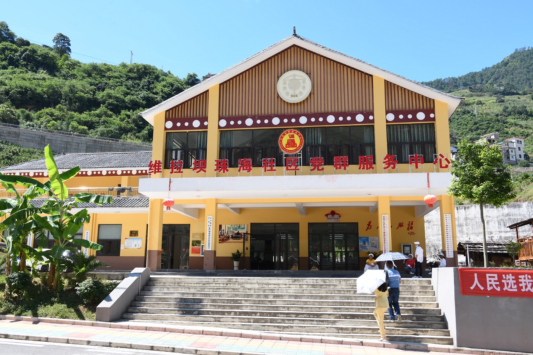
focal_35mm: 32
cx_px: 266
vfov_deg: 41.1
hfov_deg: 58.7
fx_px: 474
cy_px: 178
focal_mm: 32
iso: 200
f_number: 13
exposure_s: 1/100
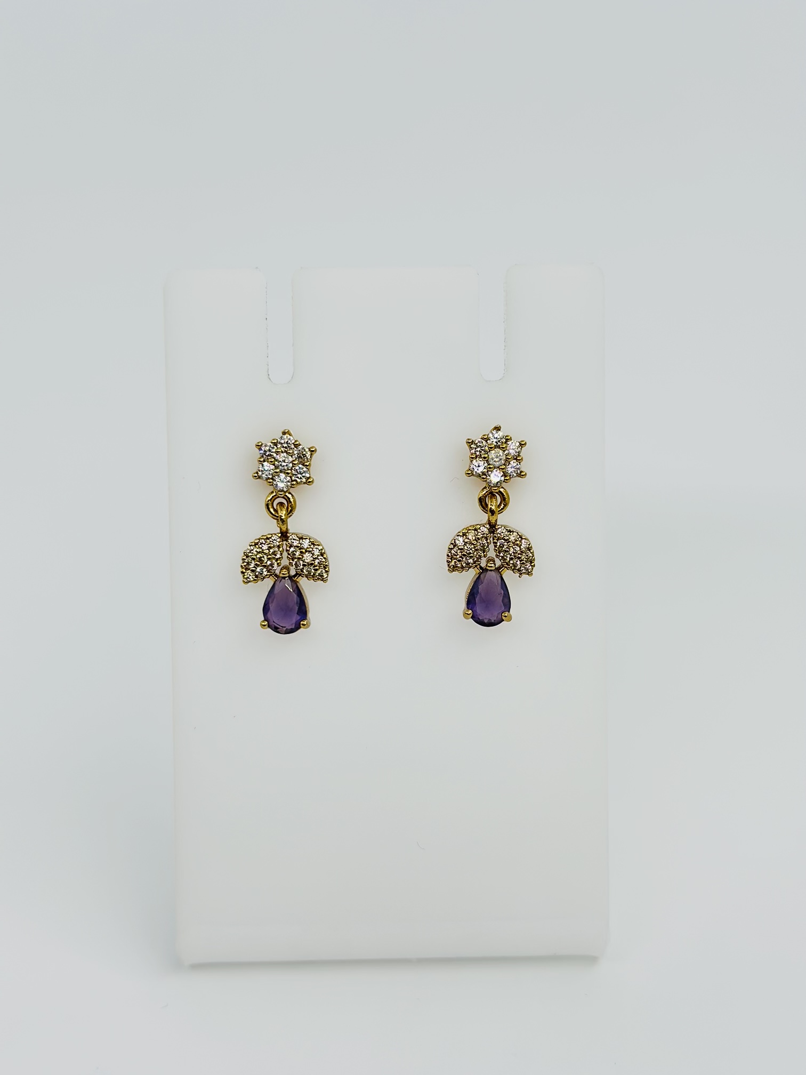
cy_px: 538
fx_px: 1490
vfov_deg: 39.7
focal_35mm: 48
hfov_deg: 30.3
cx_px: 403
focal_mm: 6.86
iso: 80
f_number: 1.78
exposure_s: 1/1050
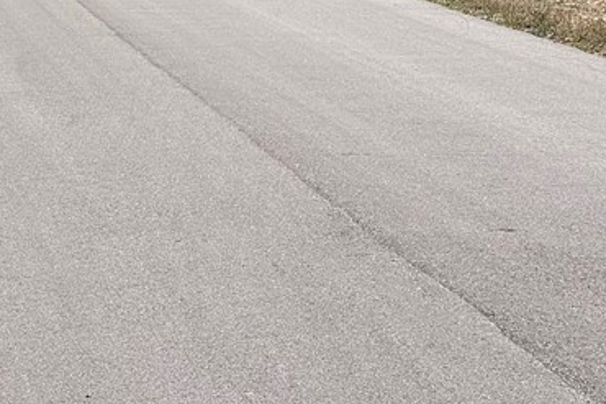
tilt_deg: -5.5
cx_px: 216
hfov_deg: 11.2
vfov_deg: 7.5
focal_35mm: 184
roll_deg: +1.4
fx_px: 3098
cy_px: 75
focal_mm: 7.5
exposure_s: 1/1167
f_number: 2.2
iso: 20
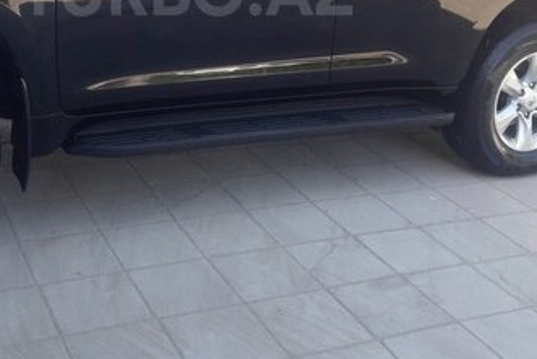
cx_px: 187
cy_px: -9
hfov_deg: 34.2
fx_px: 866
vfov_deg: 22.4
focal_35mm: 58
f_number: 1.9
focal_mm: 3.7
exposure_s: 1/152
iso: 40
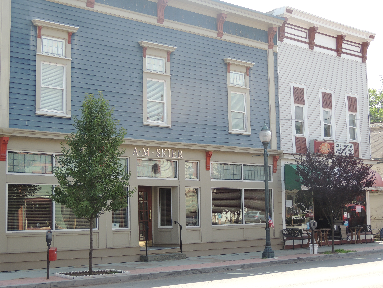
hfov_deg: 32.2
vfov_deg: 24.4
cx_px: 192
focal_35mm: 60
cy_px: 144
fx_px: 664
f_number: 3.7
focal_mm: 10.7
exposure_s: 1/250
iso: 100
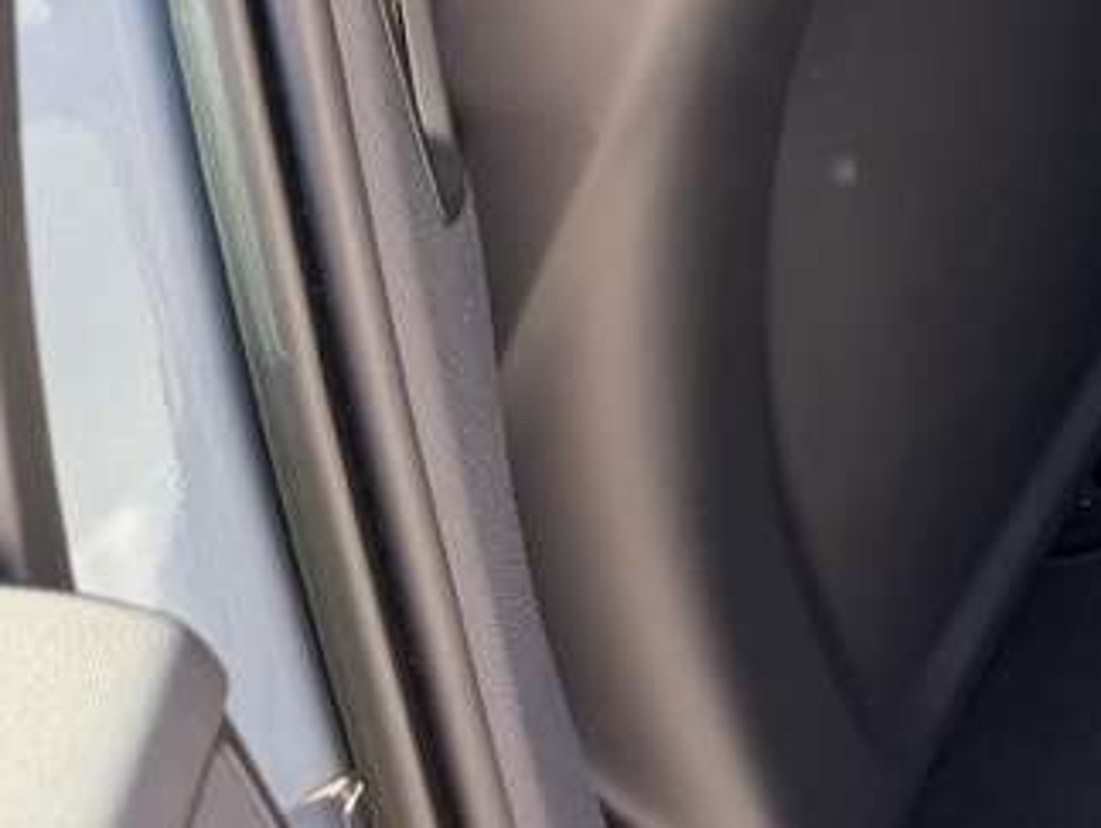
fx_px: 3025
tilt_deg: -37.9
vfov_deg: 15.4
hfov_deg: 16.5
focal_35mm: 95
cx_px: 2100
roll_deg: +4.9
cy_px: 78
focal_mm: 6.76
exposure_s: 1/193
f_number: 1.78
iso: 80
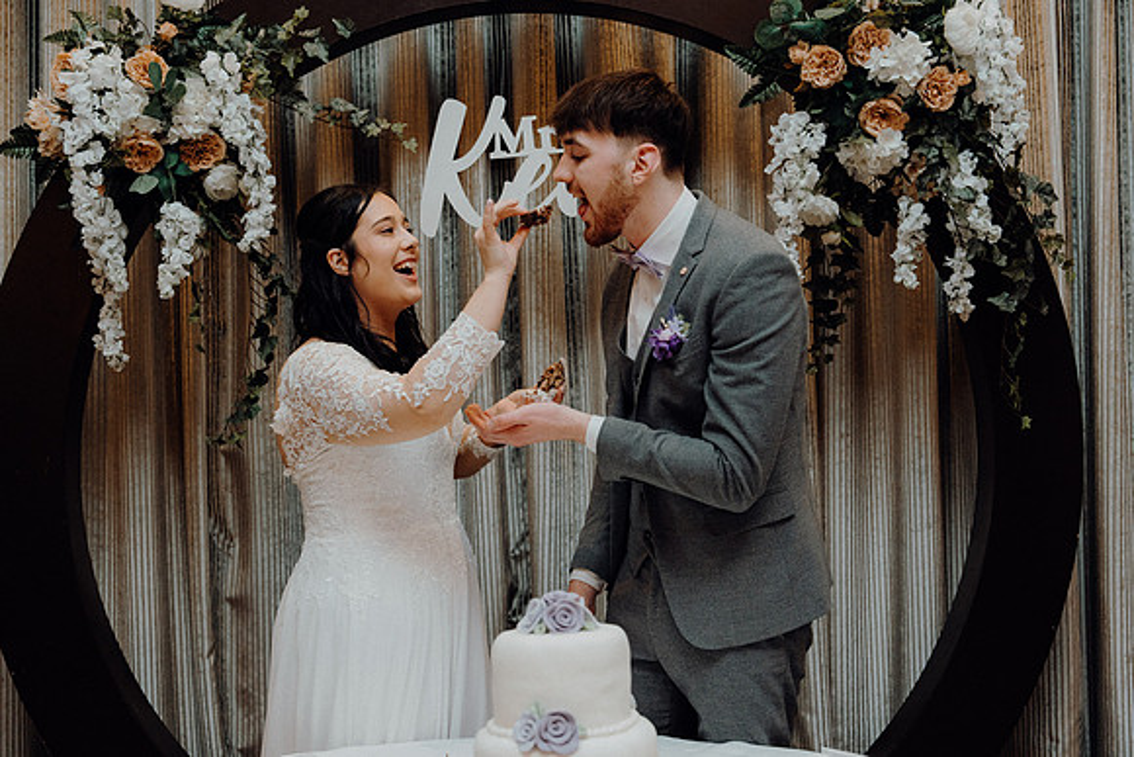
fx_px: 1481
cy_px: 378
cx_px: 567
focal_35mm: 47
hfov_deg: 41.9
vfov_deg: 28.7
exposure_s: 1/200
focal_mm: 47
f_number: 3.5
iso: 2500
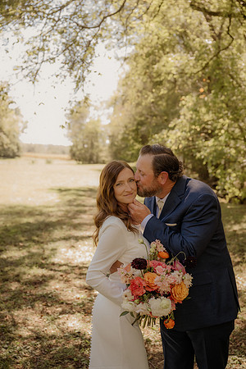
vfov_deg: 46.4
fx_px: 430
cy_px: 184
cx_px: 123
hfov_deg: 31.9
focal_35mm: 42
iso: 400
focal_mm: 42
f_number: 3.5
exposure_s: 1/320
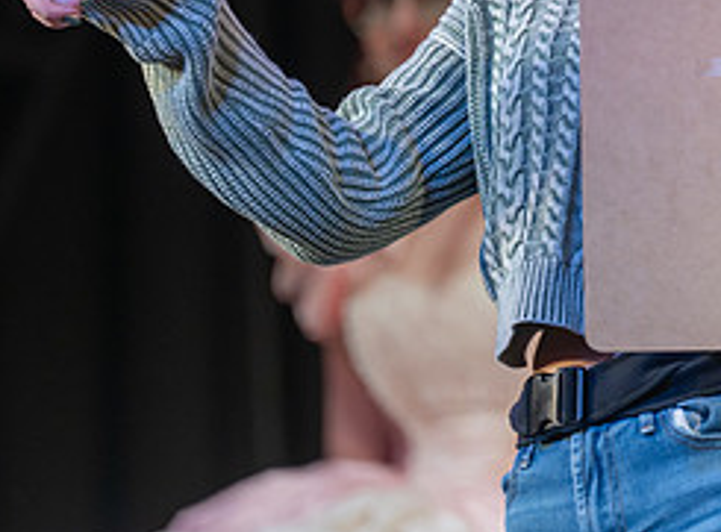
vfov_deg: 2.4
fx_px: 12907
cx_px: 695
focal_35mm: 623
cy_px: -54
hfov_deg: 3.2
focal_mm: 200
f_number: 2.8
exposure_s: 1/250
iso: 900
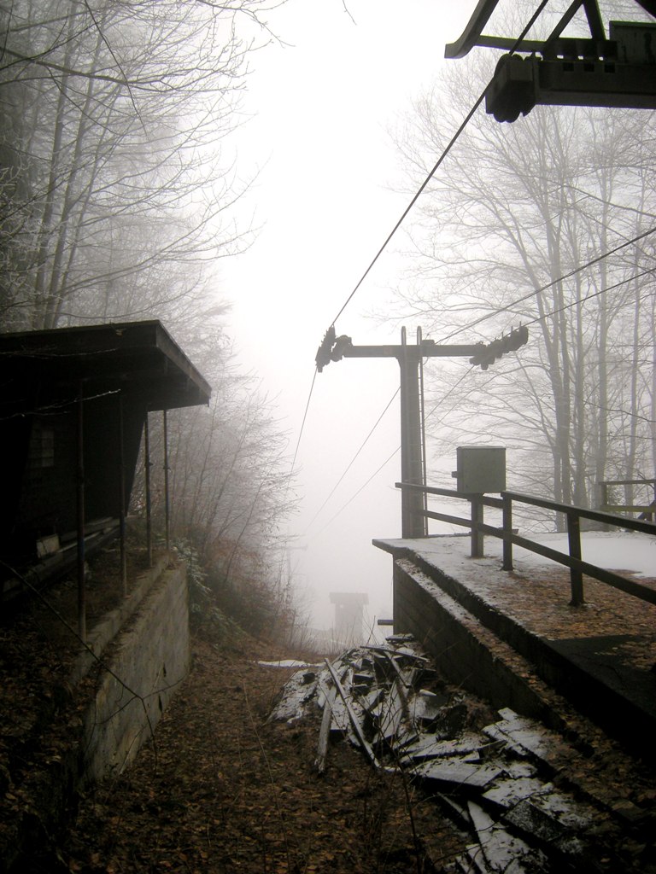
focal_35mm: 31
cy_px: 437
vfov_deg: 58.4
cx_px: 328
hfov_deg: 45.4
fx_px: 783
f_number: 2.9
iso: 64
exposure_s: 1/187
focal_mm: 5.3
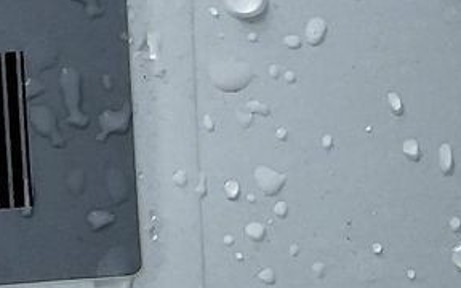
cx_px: -531
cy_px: 10
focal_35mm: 171
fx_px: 2148
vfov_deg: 7.6
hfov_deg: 10.9
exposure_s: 1/277
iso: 16
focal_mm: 3
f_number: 1.8
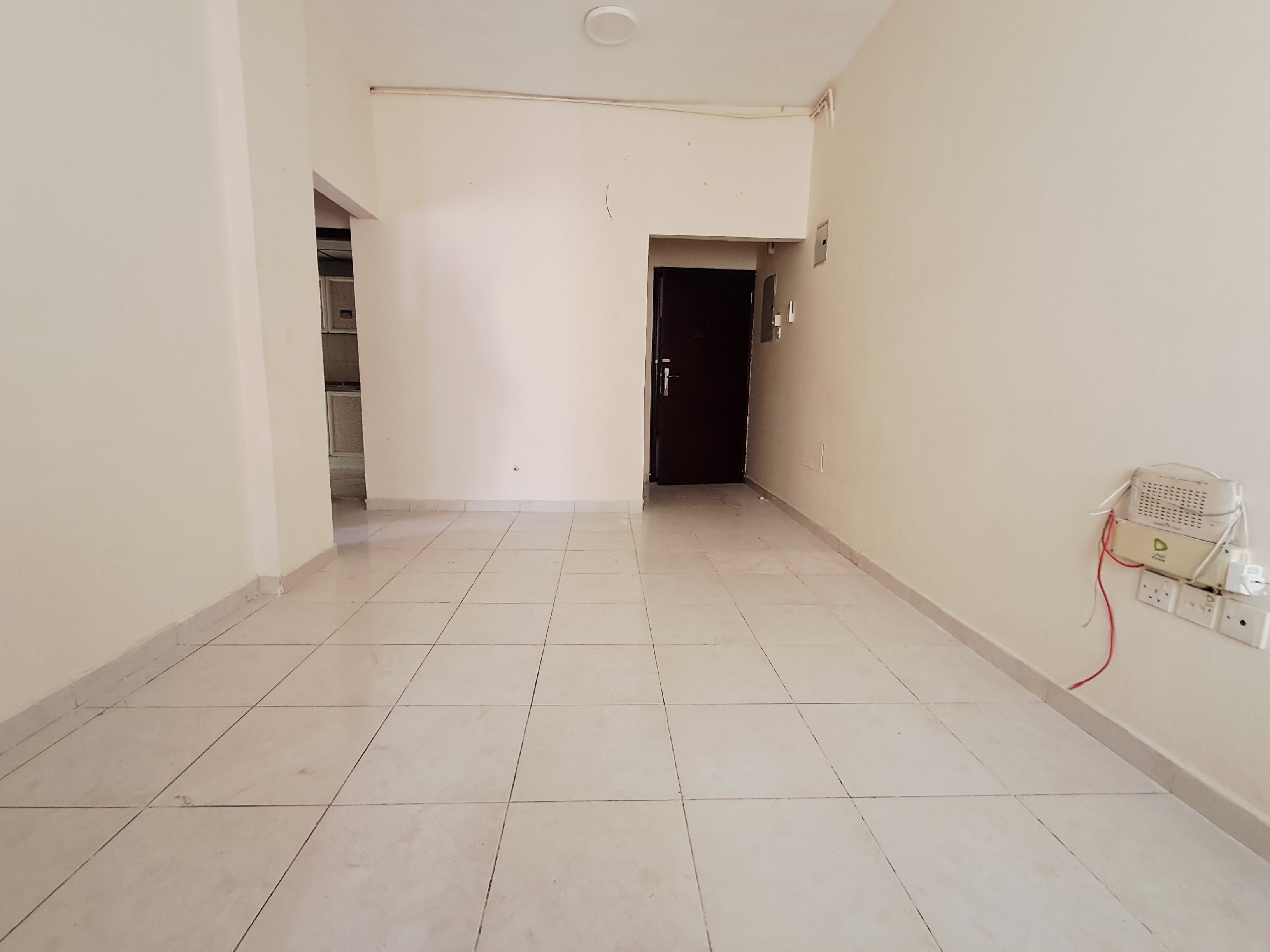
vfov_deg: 78.1
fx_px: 587
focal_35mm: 16
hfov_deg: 94.5
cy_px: 476
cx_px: 635
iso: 125
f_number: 2.2
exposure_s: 1/40
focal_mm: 1.64
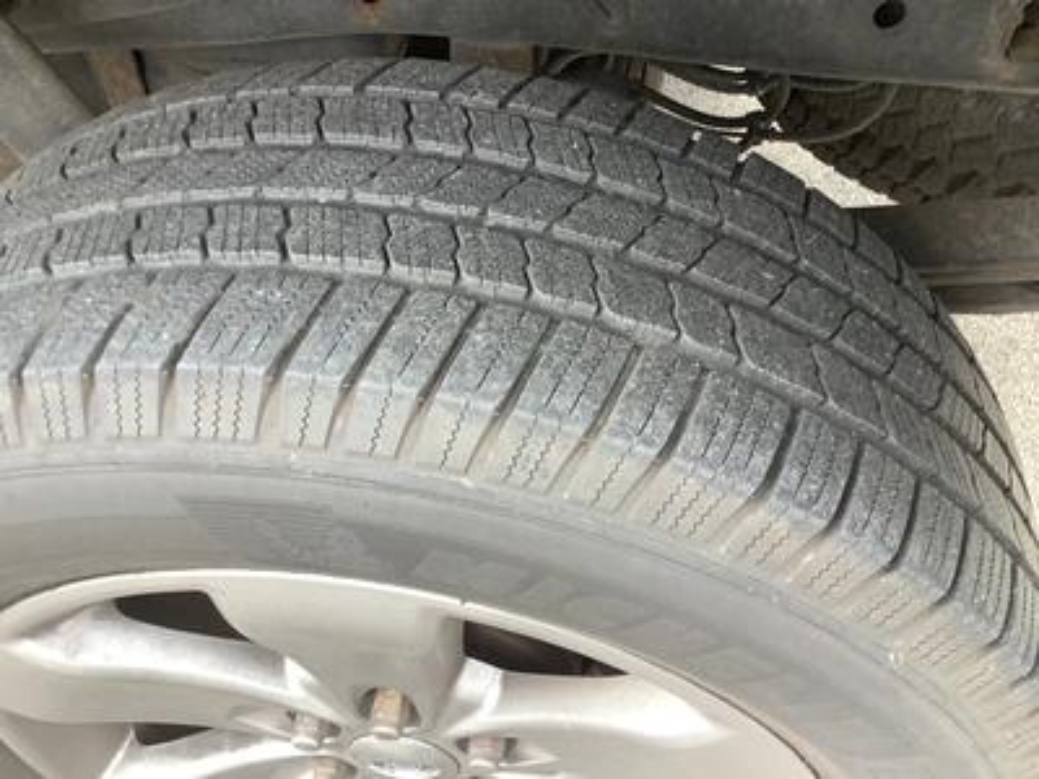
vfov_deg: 45.4
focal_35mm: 31
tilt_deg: -52.8
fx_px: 930
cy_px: 390
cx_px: 520
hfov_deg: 58.4
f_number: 2.4
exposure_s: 1/100
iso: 50
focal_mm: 3.3
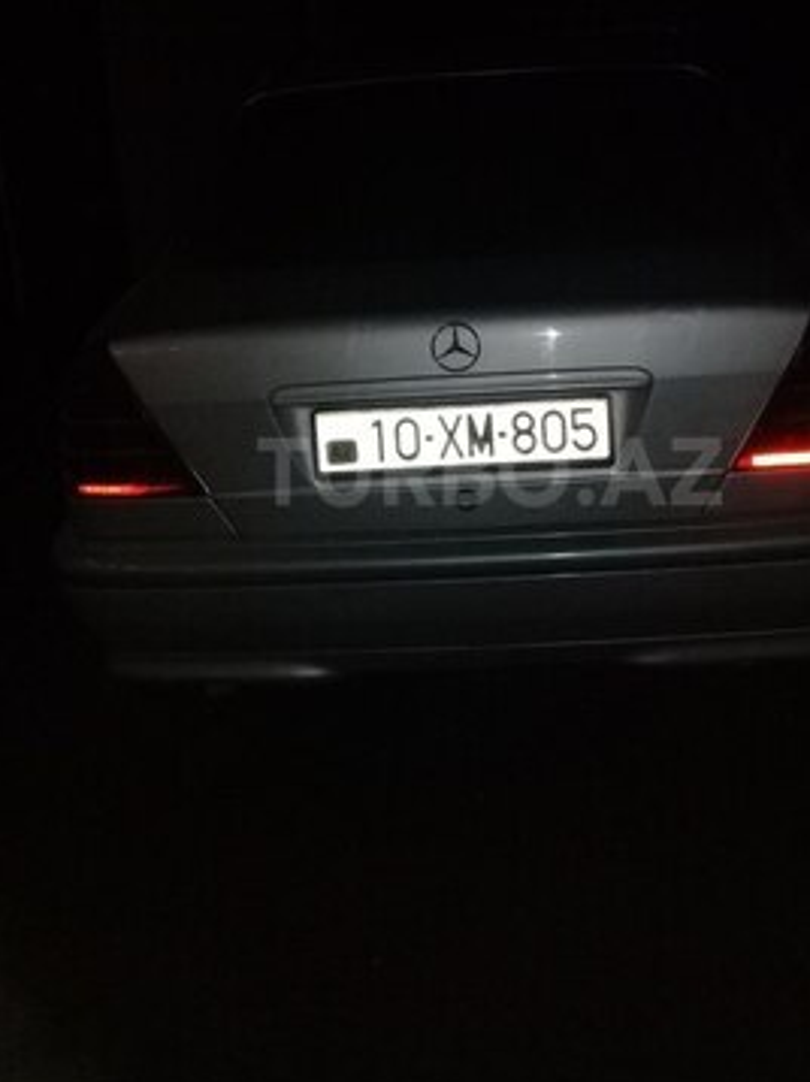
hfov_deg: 33.4
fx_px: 1343
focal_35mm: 43
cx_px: 490
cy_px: 471
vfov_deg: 43.8
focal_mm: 3.3
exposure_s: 1/33
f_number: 2.2
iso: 320
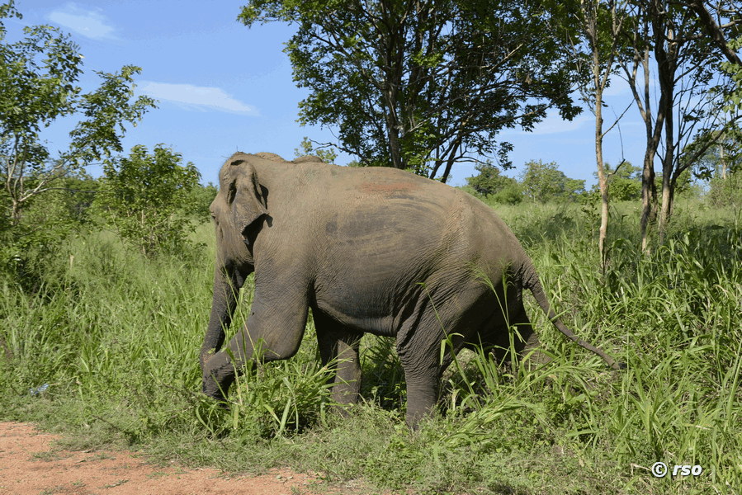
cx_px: 371
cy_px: 248
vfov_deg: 36.9
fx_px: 742
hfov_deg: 53.1
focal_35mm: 36
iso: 250
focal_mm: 24
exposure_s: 1/400
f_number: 10
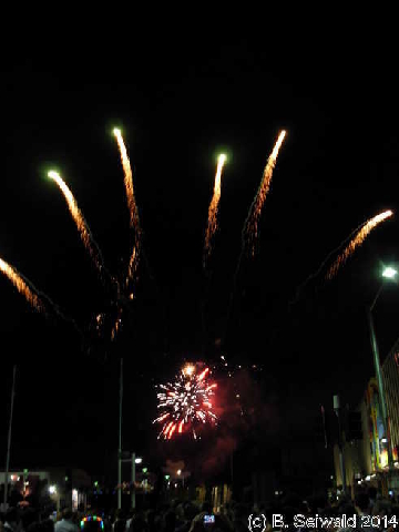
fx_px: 584
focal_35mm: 38
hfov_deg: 37.7
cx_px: 200
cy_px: 266
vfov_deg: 49.0
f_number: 2.9
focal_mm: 6.3
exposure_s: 1/4
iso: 145
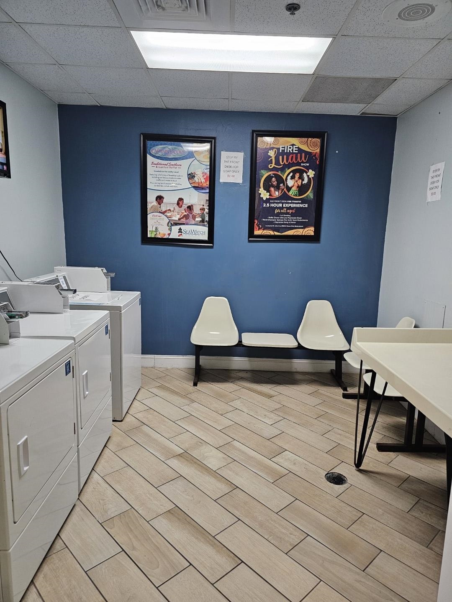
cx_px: 226
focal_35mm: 23
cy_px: 301
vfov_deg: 73.9
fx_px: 400
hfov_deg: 58.9
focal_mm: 6.3
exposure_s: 1/120
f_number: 1.7
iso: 400
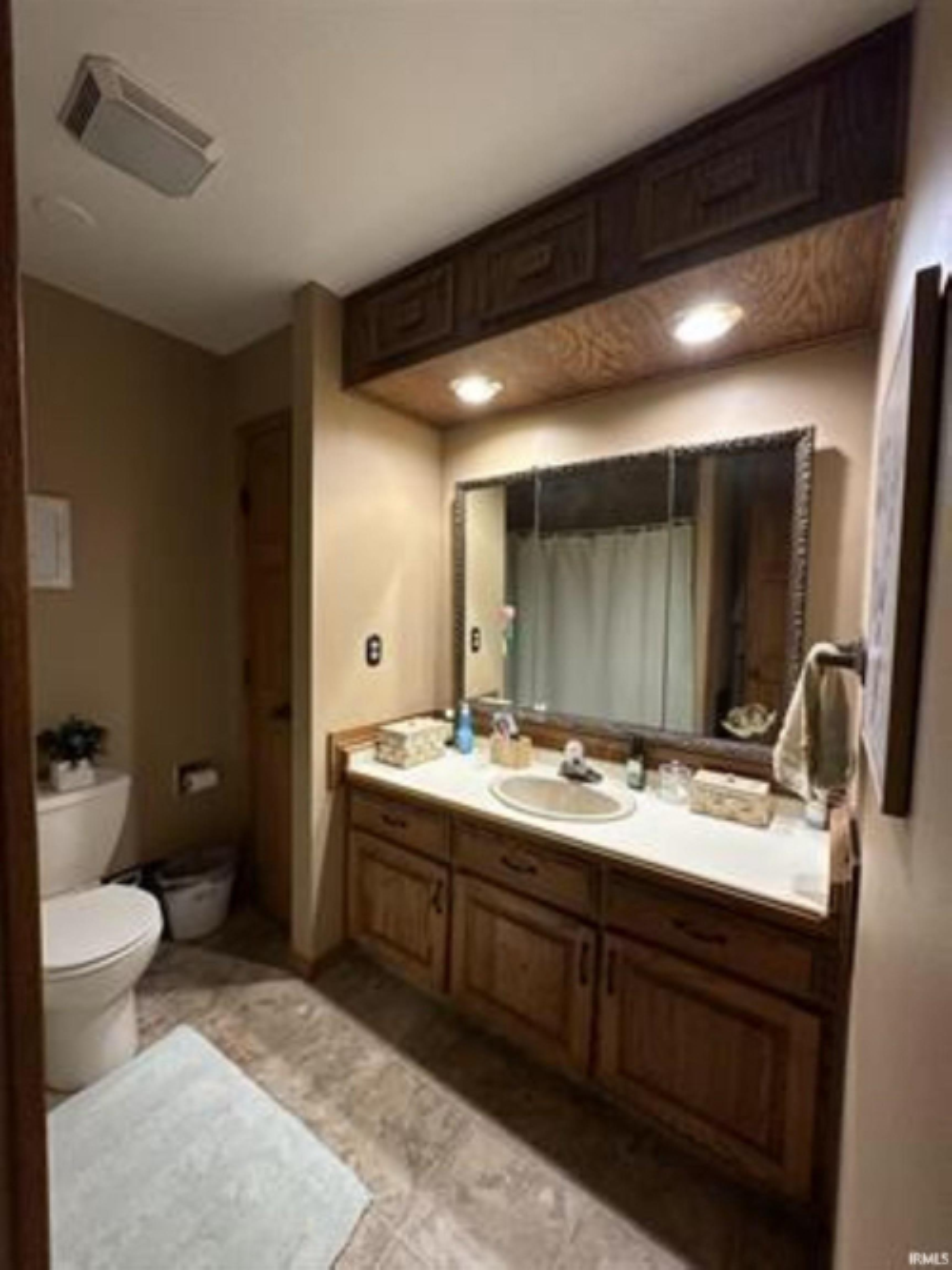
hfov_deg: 85.7
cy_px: 635
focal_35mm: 14
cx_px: 476
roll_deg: -1.1
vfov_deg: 102.1
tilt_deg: -3.2
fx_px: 514
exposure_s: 1/60
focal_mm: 2.22
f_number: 2.2
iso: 320
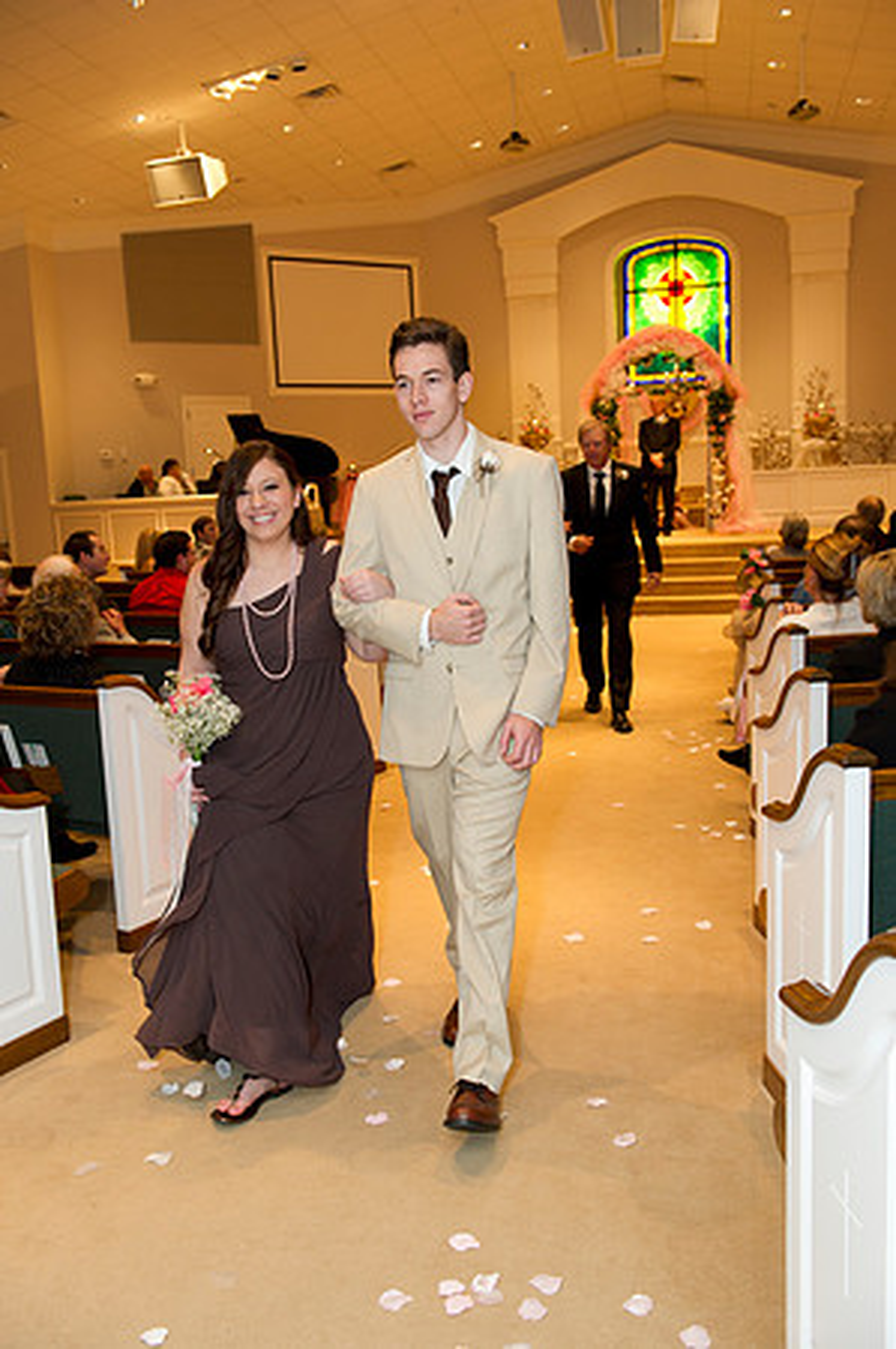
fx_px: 1272
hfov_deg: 38.8
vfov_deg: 55.8
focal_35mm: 34
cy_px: 674
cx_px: 448
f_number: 4.5
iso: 1600
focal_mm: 34
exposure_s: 1/125
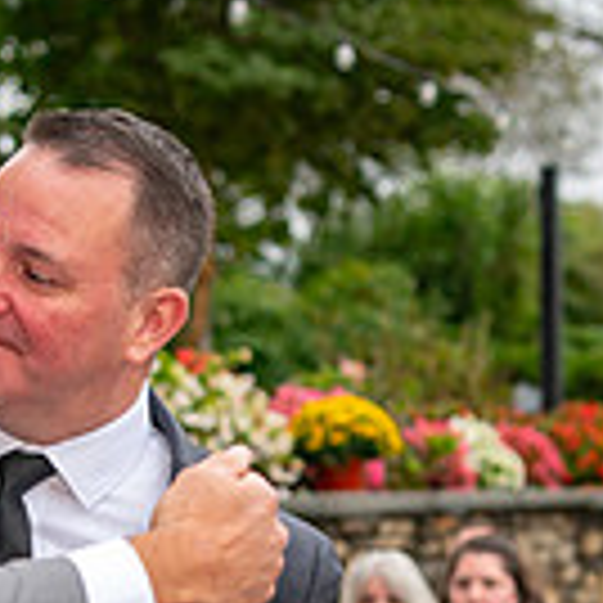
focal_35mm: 147
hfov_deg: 11.9
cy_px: 652
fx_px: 2897
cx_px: 310
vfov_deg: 11.7
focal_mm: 40
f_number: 2.8
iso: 800
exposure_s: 1/640
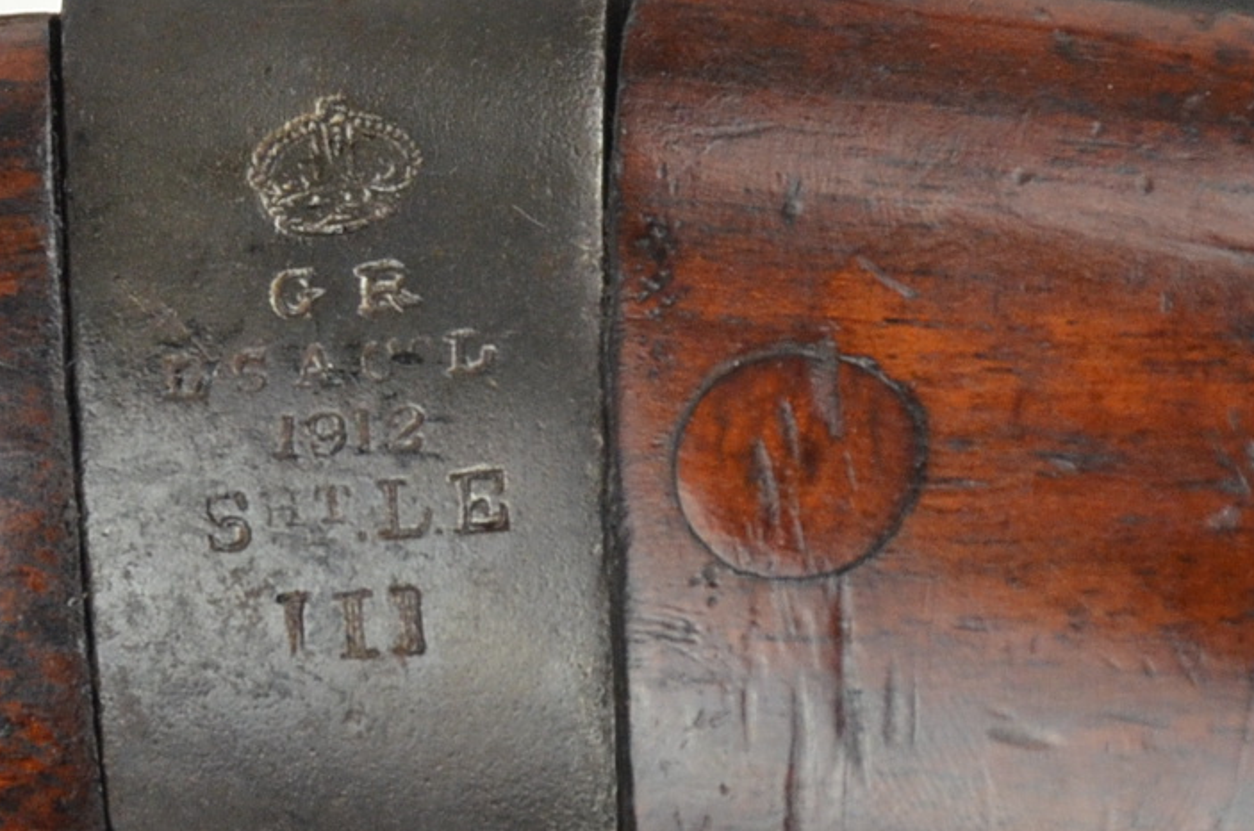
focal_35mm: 710
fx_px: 24678
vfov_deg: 1.9
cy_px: 521
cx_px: 400
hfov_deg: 2.9
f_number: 5.6
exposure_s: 1/125
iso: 800
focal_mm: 135
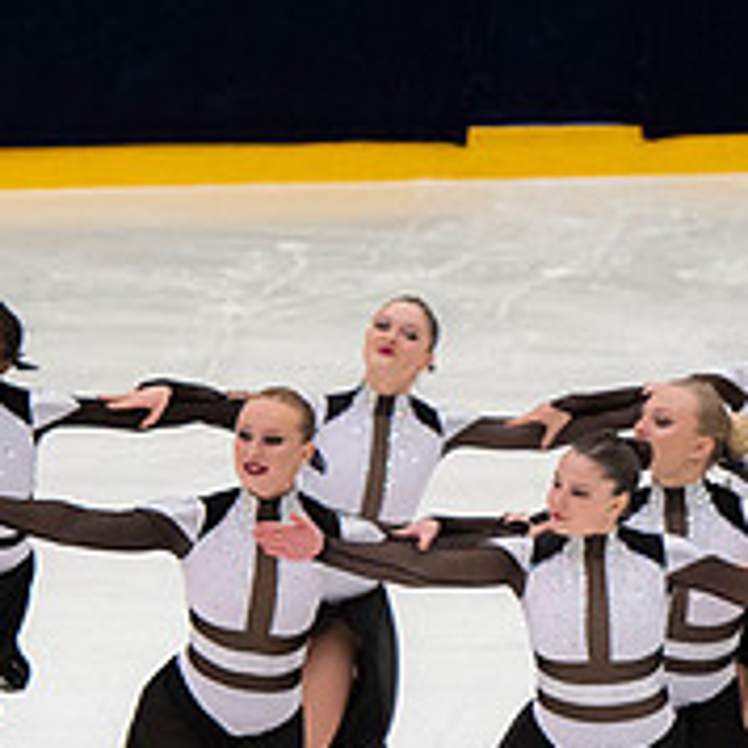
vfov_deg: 3.1
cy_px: 502
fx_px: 13715
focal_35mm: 561
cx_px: 908
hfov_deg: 3.1
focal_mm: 135
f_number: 5.6
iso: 1800
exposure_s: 1/320
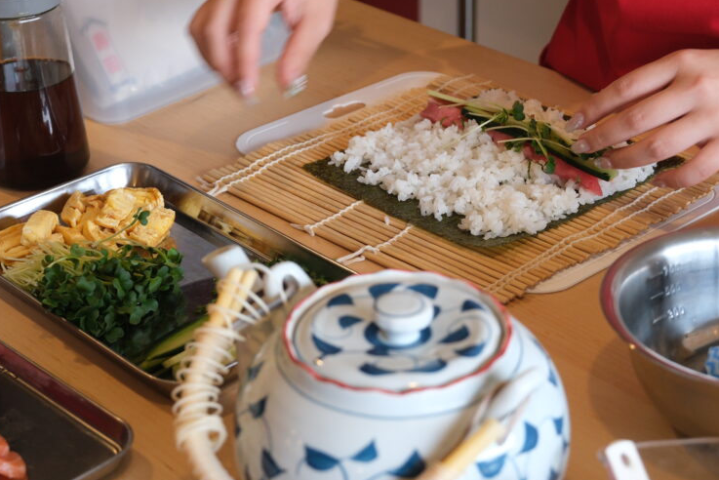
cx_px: 379
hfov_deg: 27.0
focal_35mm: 75
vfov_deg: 18.2
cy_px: 180
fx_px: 1498
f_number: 4
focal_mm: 36.3
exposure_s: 1/110
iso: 1000
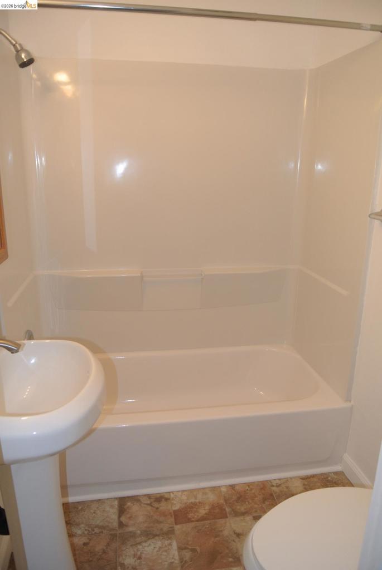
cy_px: 285
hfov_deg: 48.0
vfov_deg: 67.3
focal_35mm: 27
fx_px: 429
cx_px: 191
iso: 360
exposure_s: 1/60
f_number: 3.5
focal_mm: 10
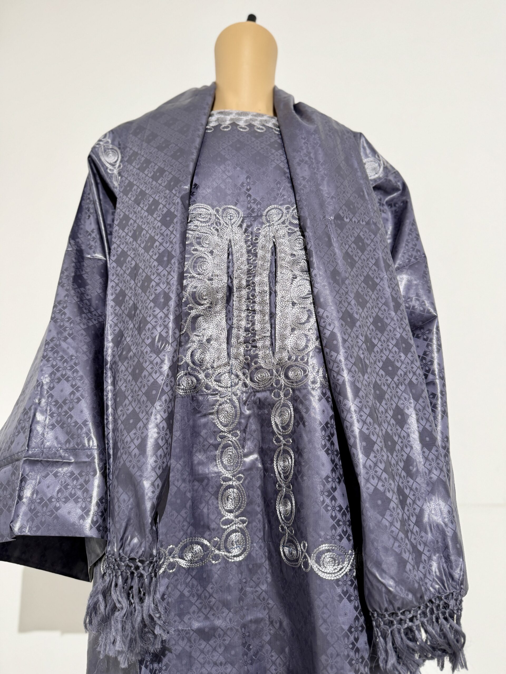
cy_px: 337
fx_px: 468
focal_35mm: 24
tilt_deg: +10.5
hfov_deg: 56.8
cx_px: 253
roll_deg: +0.5
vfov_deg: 71.6
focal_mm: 6.76
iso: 125
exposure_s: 1/100
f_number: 1.78
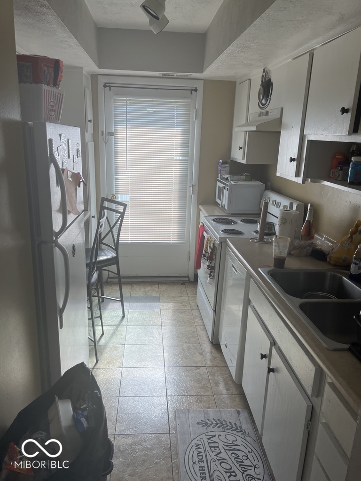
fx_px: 362
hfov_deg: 53.1
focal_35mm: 26
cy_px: 240
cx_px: 180
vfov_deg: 67.3
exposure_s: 1/323
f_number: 1.5
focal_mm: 5.7
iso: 50
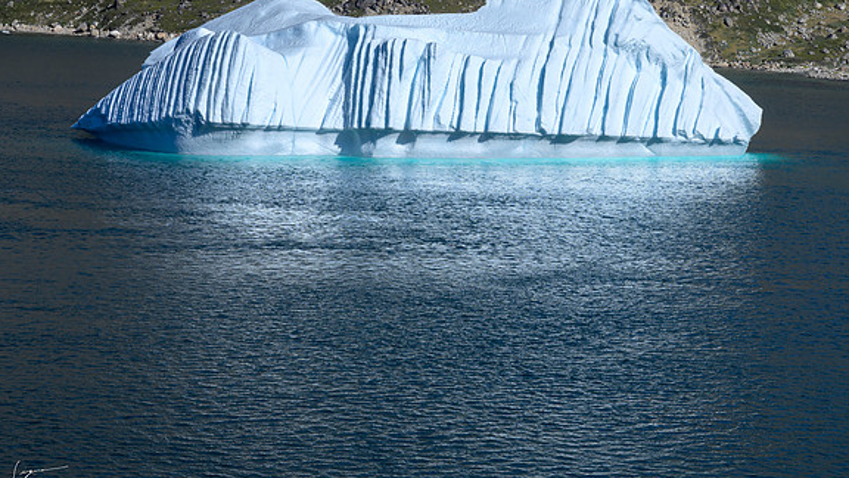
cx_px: 517
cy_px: 127
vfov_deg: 8.9
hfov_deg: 15.8
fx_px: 3062
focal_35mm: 136
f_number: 11
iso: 110
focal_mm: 70
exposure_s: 1/100
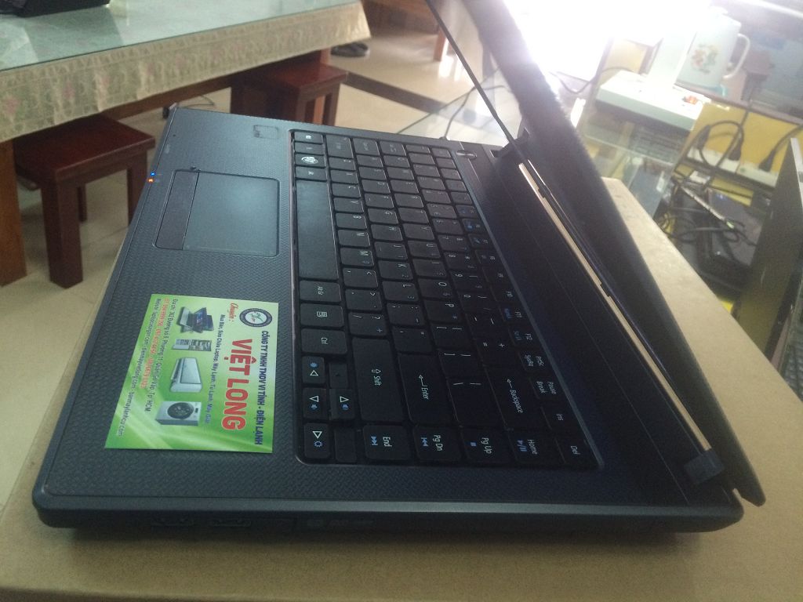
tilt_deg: -32.6
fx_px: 673
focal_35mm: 29
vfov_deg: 48.2
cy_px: 301
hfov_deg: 61.7
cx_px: 402
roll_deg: -13.1
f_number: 2.2
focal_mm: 4.15
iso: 200
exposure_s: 1/30
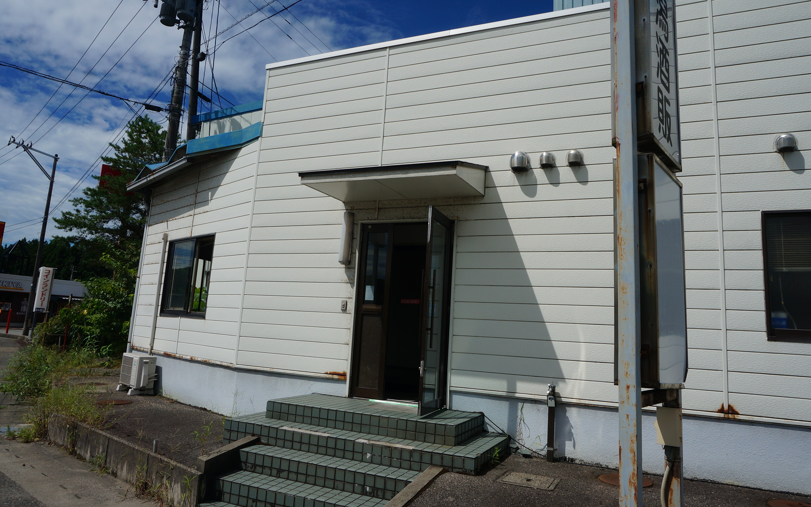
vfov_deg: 49.3
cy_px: 239
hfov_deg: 72.5
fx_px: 553
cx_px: 411
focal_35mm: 25
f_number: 13
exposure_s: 1/320
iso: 100
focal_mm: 16
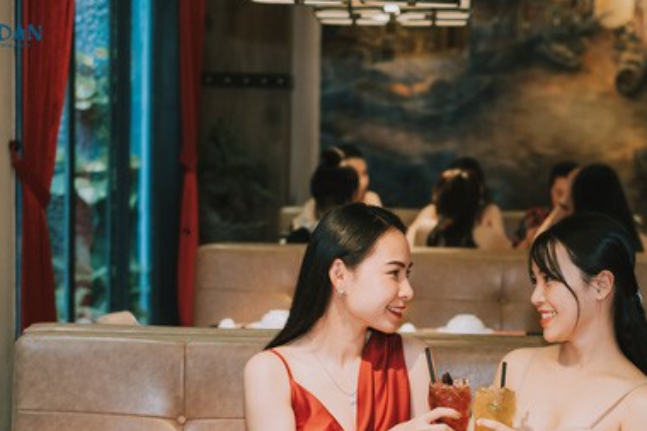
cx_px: 444
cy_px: 366
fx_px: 1653
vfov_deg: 14.7
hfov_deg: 22.0
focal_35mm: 92
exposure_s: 1/125
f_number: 2
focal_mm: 35
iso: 800
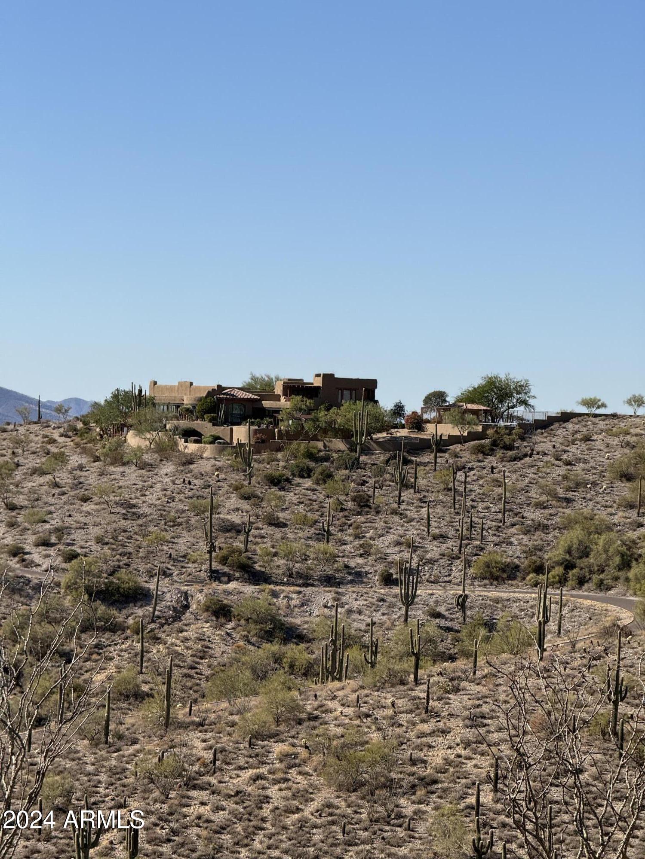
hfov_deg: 12.3
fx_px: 2981
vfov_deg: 16.4
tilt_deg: +0.3
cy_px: 430
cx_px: 322
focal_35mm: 120
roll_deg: -1.6
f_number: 2.8
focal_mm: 15.66
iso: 50
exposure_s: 1/1577
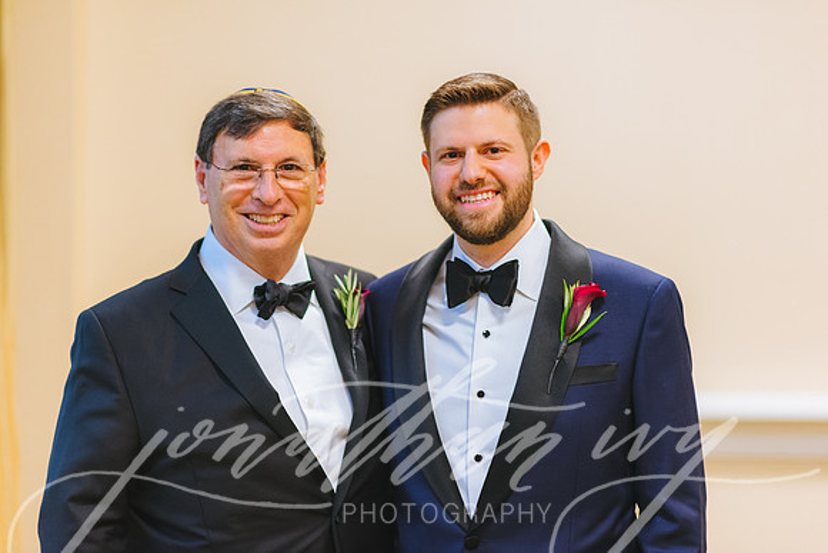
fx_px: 1956
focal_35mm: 85
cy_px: 276
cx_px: 414
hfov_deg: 23.9
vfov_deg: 16.1
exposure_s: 1/100
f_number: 2
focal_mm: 85
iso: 2000
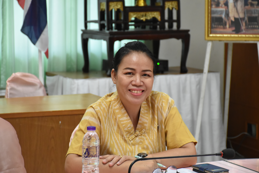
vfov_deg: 10.8
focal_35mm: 128
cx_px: 130
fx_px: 917
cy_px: 86
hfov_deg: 16.1
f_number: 5.3
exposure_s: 1/160
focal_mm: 85
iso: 3200
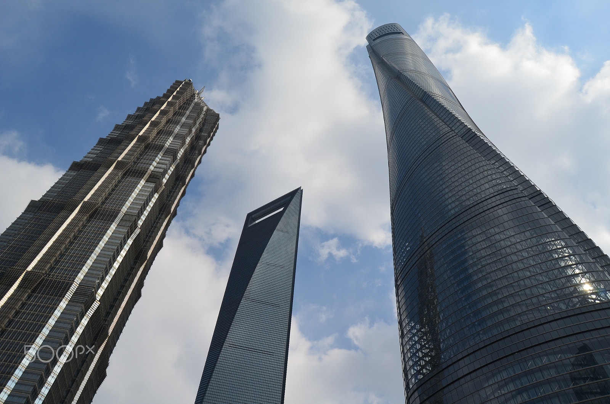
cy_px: 202
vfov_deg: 47.7
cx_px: 305
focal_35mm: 27
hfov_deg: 67.5
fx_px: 456
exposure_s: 1/500
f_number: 11
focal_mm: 18
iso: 180
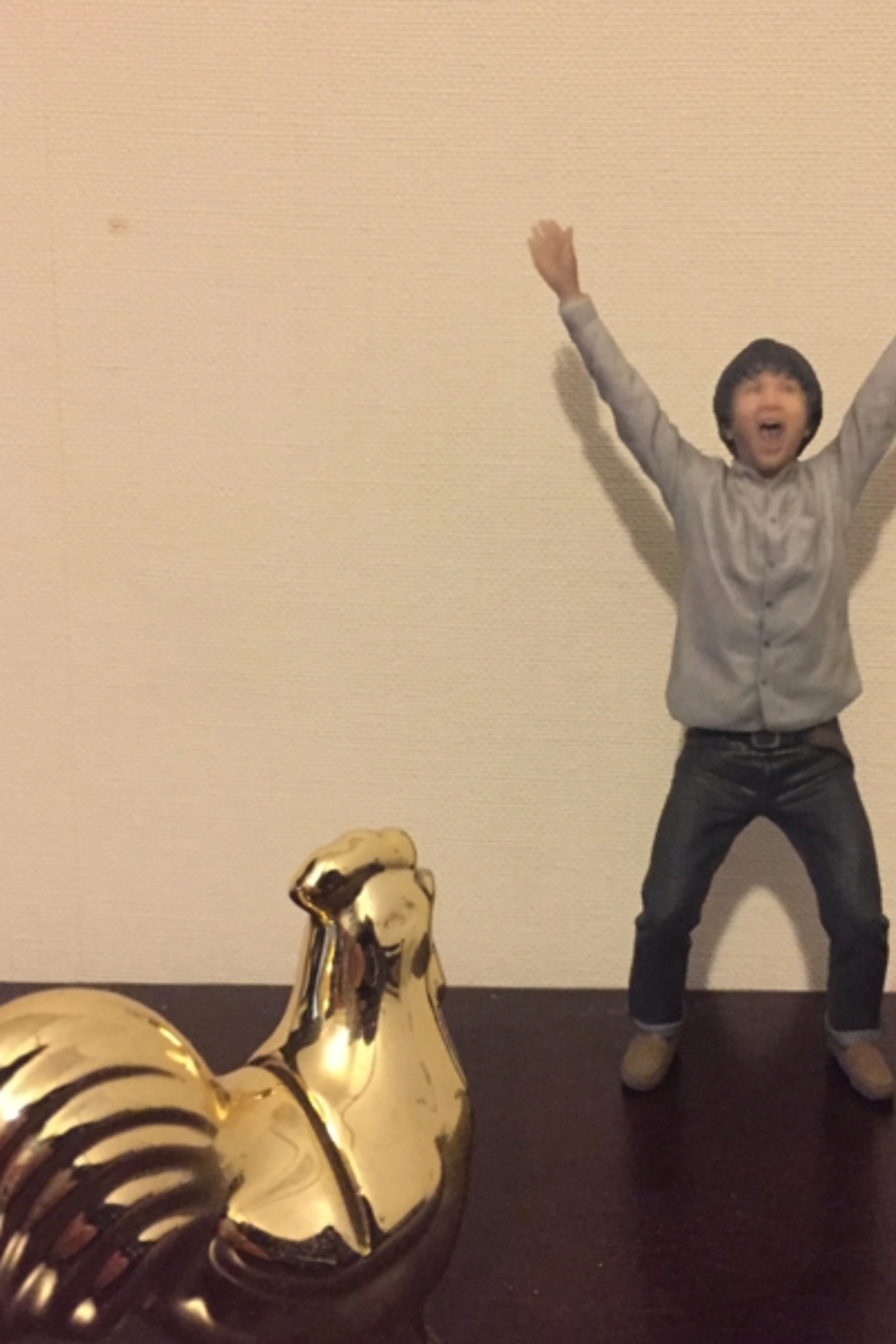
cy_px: 658
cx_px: 539
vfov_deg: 48.5
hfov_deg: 33.3
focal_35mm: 40
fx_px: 1493
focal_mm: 4.15
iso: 400
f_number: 2.2
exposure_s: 1/15
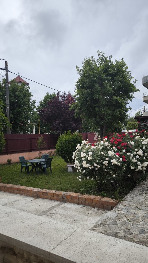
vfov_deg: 69.9
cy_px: 133
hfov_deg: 42.5
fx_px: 188
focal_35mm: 27
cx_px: 93
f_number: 1.9
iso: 50
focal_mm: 6.92
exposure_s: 1/1293
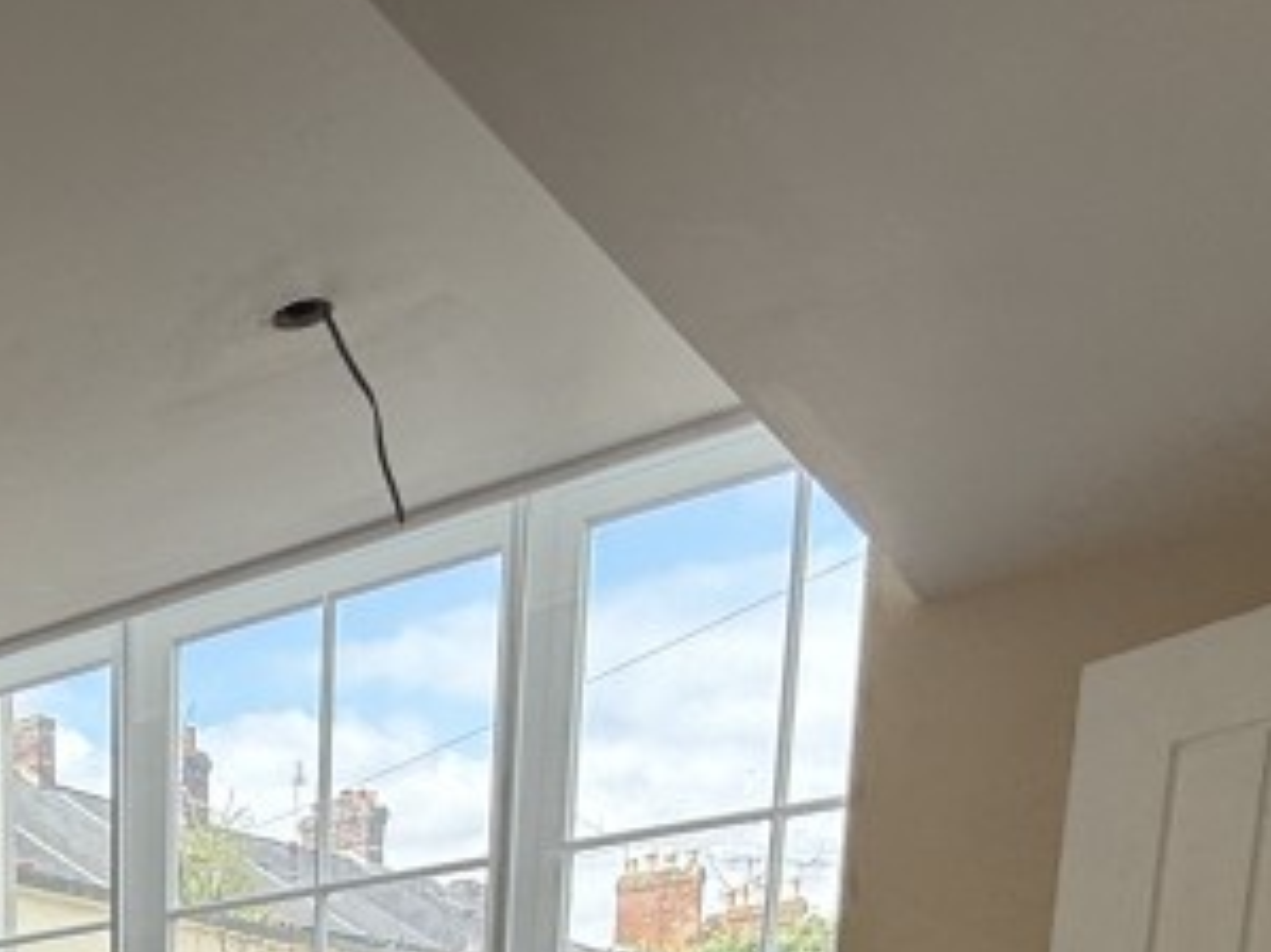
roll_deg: +1.5
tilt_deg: -10.5
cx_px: -208
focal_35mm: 48
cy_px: 1606
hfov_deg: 33.3
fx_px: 1762
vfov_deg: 22.0
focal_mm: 2.22
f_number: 2.2
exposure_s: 1/125
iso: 64
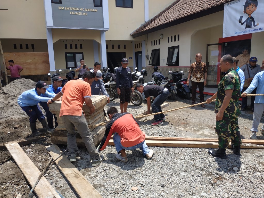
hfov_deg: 71.6
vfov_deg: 56.8
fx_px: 183
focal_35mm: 24
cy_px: 99
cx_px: 132
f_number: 1.9
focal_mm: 3.94
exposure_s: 1/1454
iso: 125
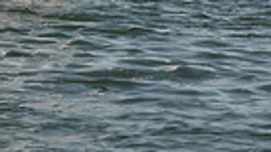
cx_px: -7
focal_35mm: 514
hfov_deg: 4.2
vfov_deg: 2.3
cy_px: -371
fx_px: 3693
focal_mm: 116
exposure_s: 1/1250
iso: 320
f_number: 10
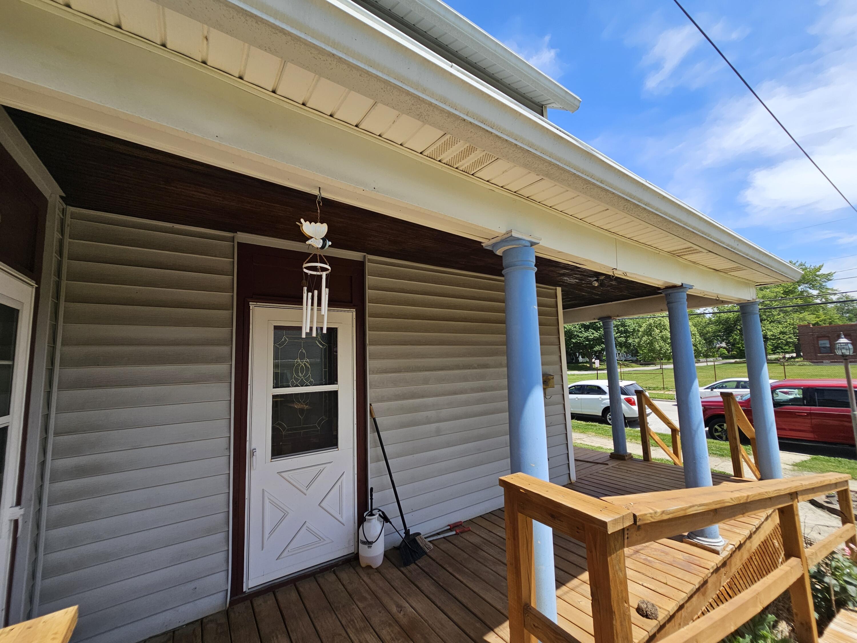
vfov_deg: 89.9
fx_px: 322
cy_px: 322
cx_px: 428
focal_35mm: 13
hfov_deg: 106.2
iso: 50
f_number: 2.2
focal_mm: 2.2
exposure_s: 1/1300
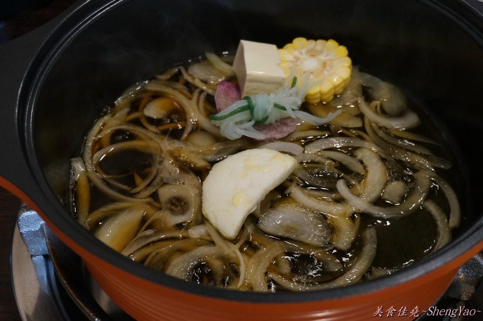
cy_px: 160
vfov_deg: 23.7
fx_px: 764
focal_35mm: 57
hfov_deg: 35.1
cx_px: 242
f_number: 5.6
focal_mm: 38
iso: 2000
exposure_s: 1/60
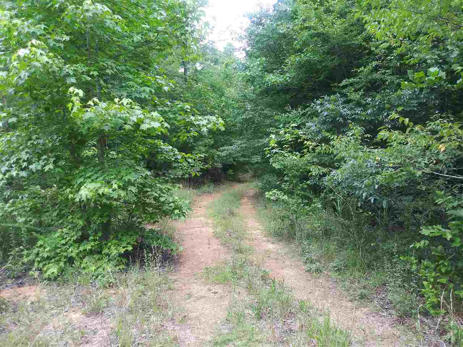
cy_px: 174
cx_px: 232
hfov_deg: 65.3
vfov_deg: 51.4
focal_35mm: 27
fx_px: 361
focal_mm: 3.7
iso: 50
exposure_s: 1/120
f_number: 2.2
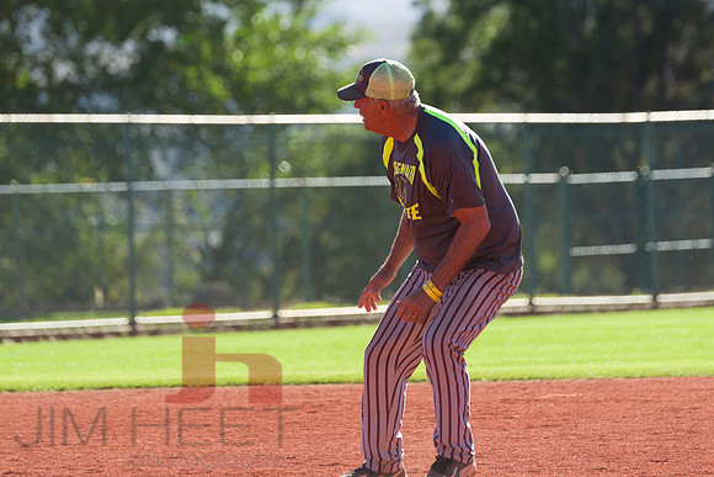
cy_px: 179
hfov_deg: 4.7
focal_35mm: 437
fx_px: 8675
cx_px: 405
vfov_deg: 3.1
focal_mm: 350
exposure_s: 1/800
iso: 400
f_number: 6.3
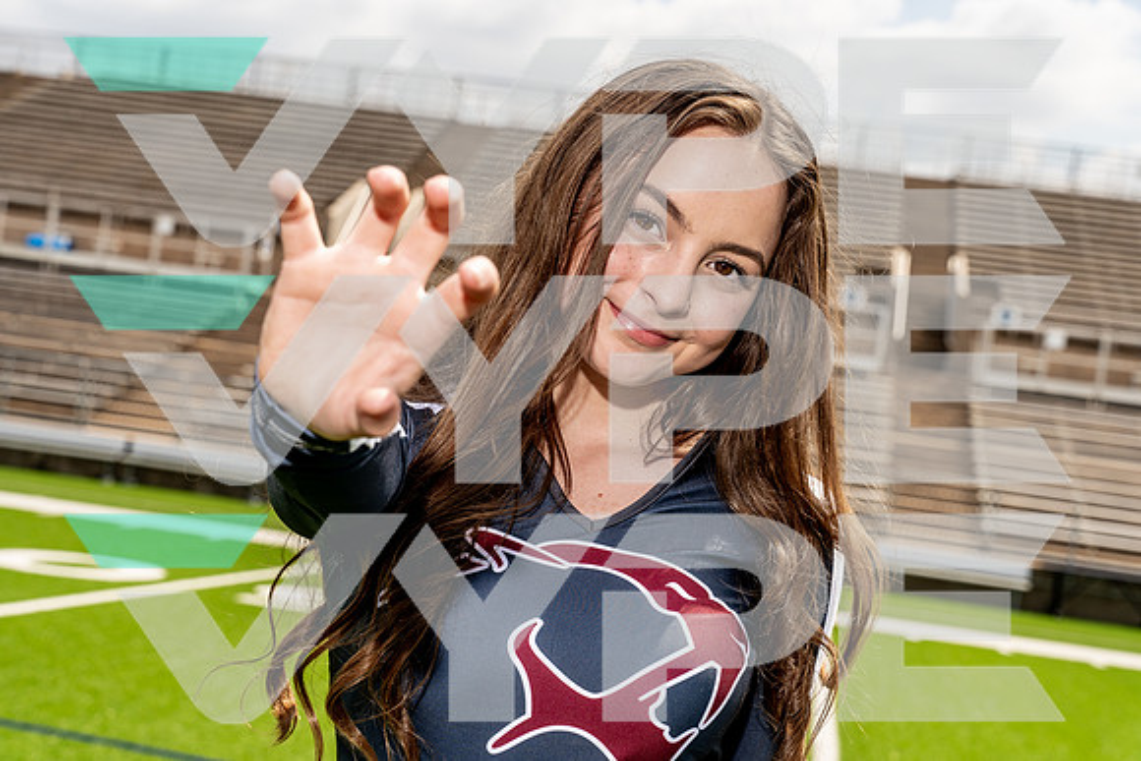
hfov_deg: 28.8
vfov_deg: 19.5
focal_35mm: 70
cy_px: 380
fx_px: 2219
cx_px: 570
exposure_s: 1/250
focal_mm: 70
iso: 100
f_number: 8
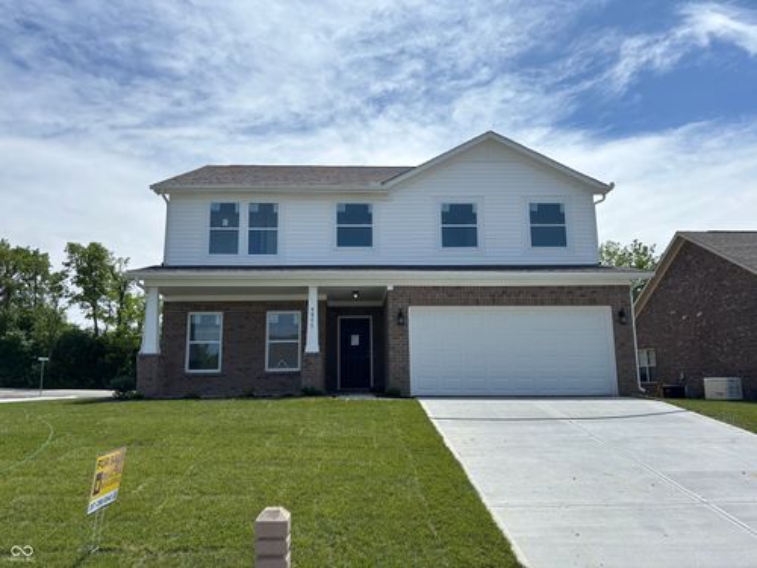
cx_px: 378
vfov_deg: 53.1
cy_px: 284
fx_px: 569
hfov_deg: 67.3
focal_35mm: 26
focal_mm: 5.96
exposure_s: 1/6711
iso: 50
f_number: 1.6
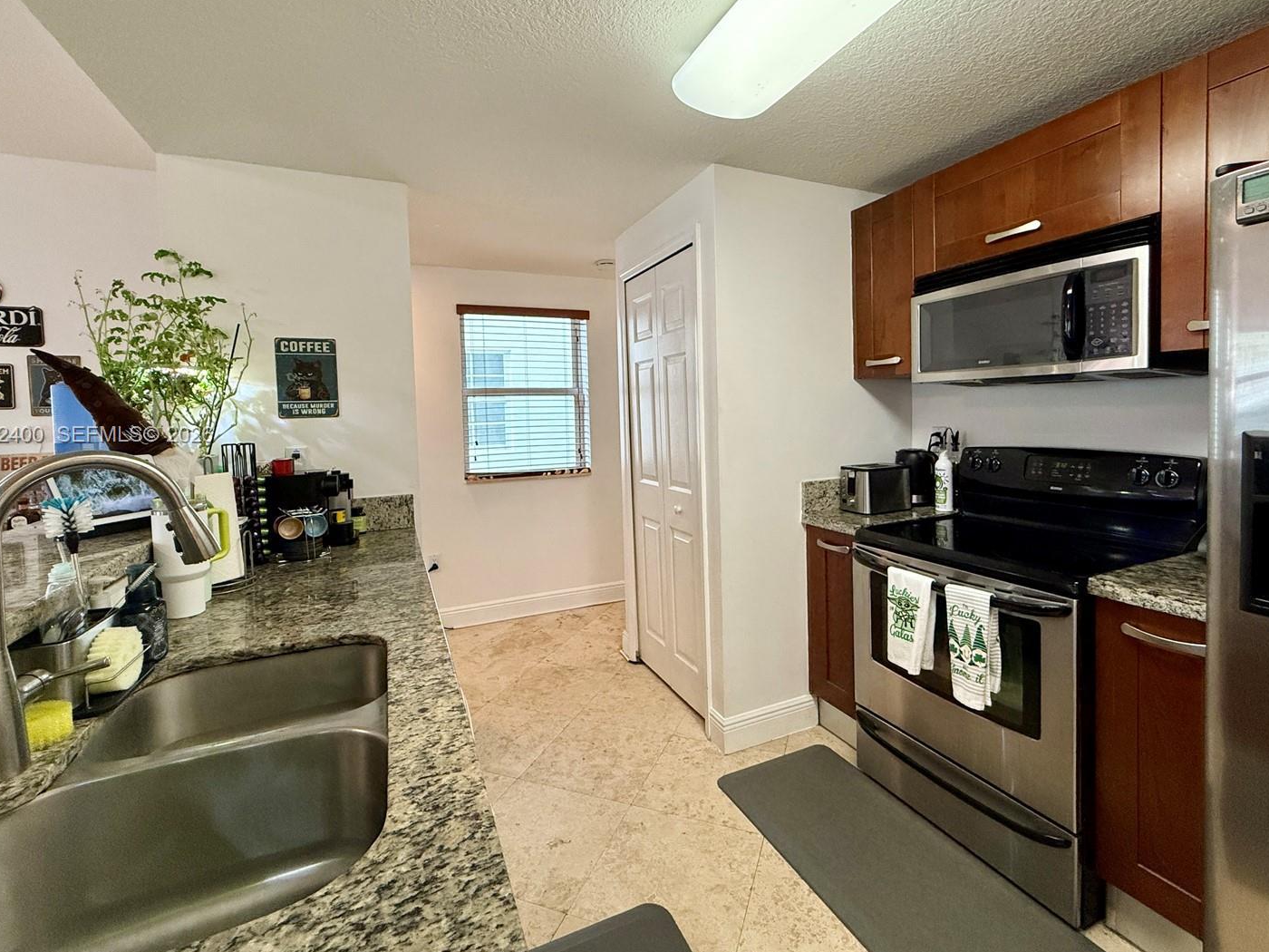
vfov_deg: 77.9
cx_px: 656
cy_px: 436
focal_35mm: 16
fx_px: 587
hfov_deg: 94.5
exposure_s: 1/120
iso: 500
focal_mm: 2.22
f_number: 2.2
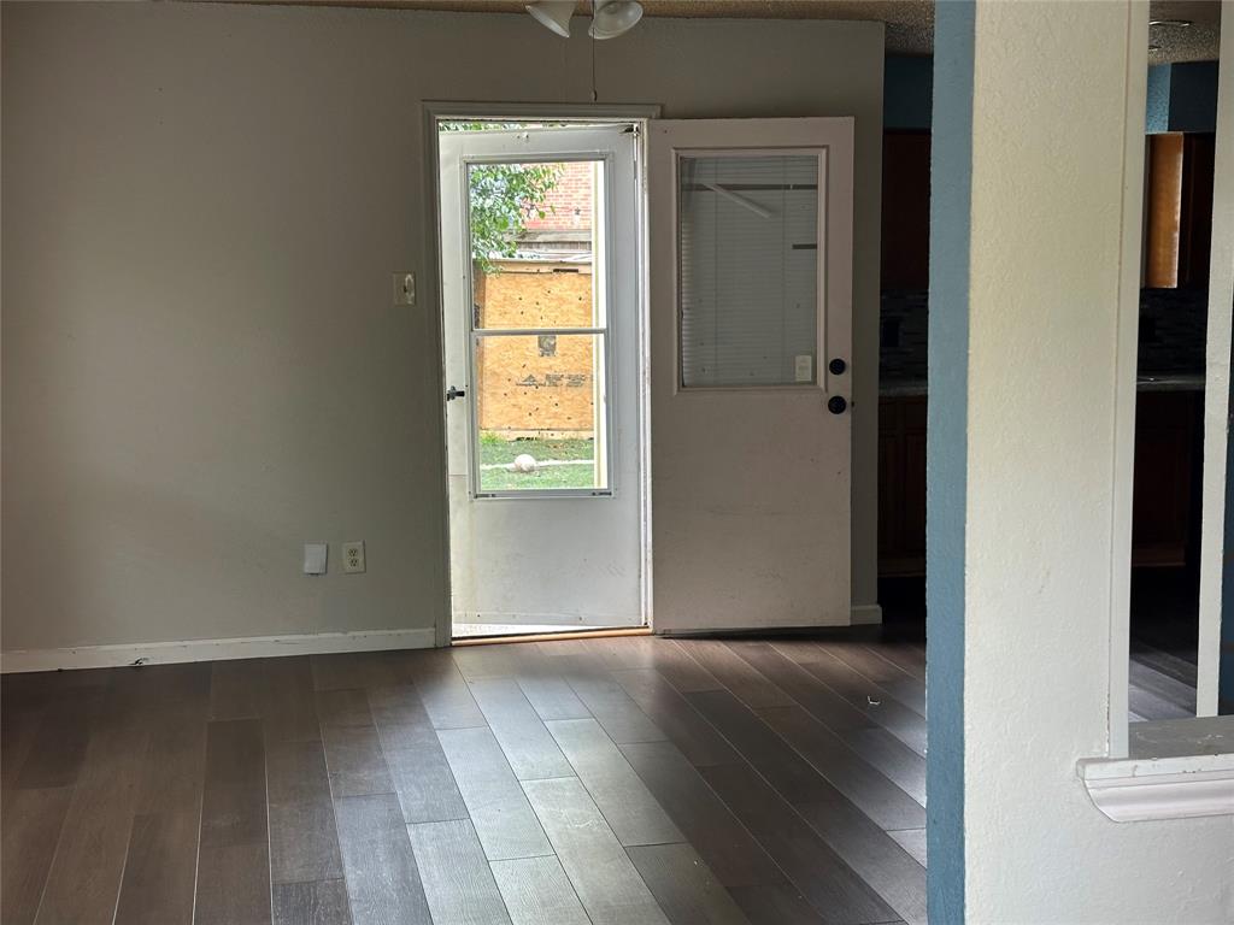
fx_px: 1711
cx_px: 617
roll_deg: +0.4
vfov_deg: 30.3
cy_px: 462
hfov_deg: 39.7
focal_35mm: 48
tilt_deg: -6.2
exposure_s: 1/60
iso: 100
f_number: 1.78
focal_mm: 6.86
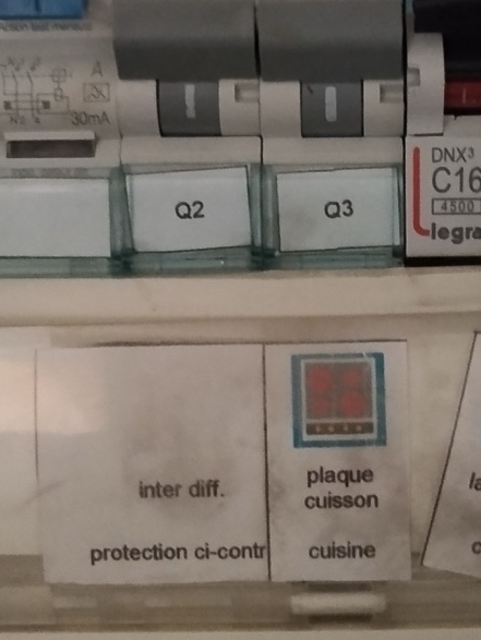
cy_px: 174
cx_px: 312
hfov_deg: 18.6
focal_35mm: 79
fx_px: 1462
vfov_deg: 24.5
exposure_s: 1/16.7
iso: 1600
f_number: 1.8
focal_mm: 4.22
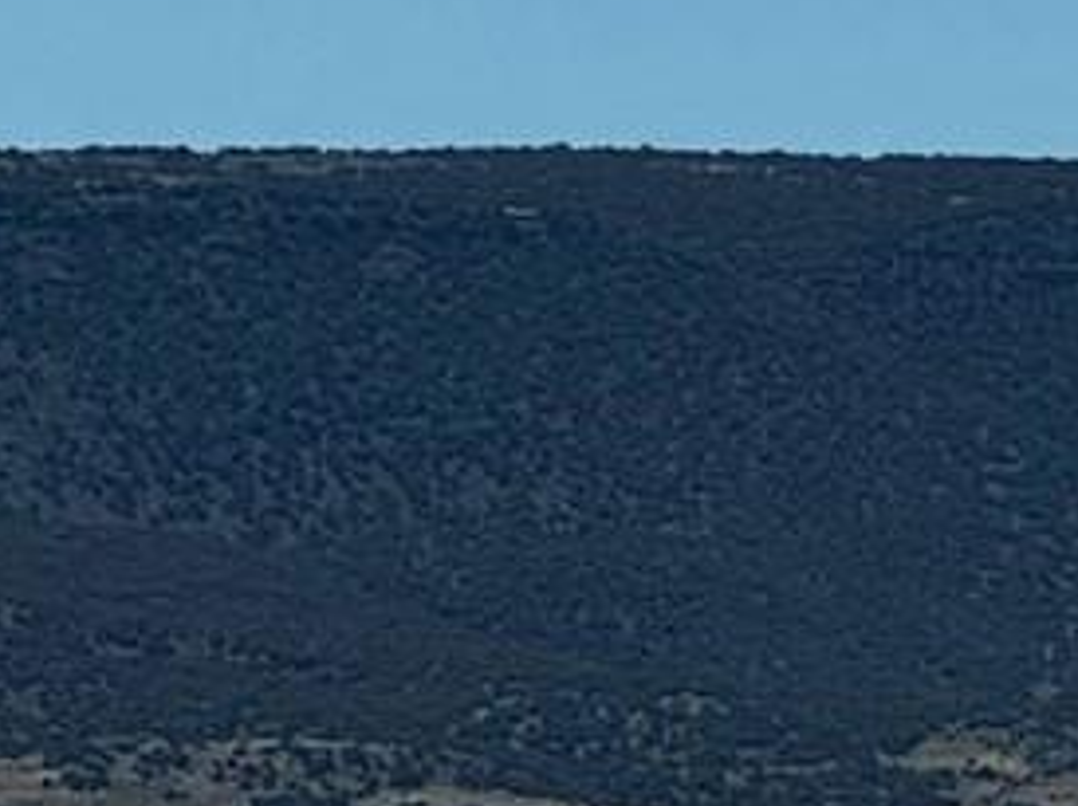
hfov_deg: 2.8
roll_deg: -2.2
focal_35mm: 702
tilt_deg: +0.7
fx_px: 21842
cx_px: 2309
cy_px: 849
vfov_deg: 2.1
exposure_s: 1/2817
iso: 50
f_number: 2.8
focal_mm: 15.66
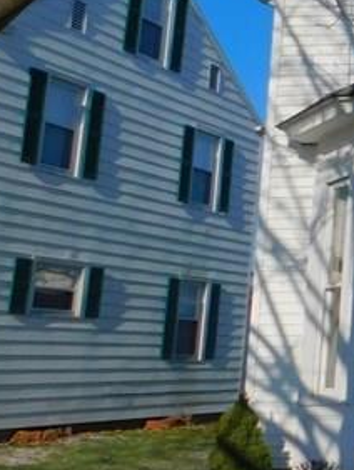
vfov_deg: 22.3
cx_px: 807
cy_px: 110
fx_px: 1184
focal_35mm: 87
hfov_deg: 13.3
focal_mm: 4.1
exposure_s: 1/800
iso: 125
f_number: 6
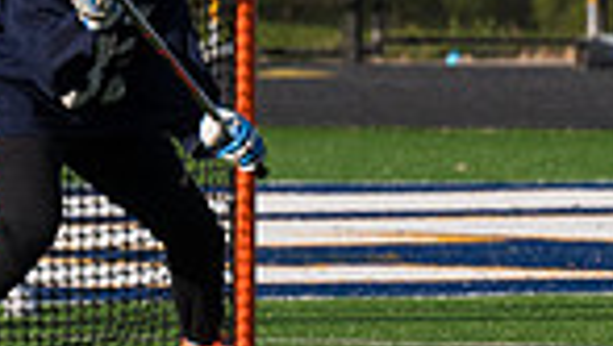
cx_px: 913
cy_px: -4
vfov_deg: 1.1
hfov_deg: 1.9
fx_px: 18579
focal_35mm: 1142
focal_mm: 185
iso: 250
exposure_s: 1/1600
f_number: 5.6
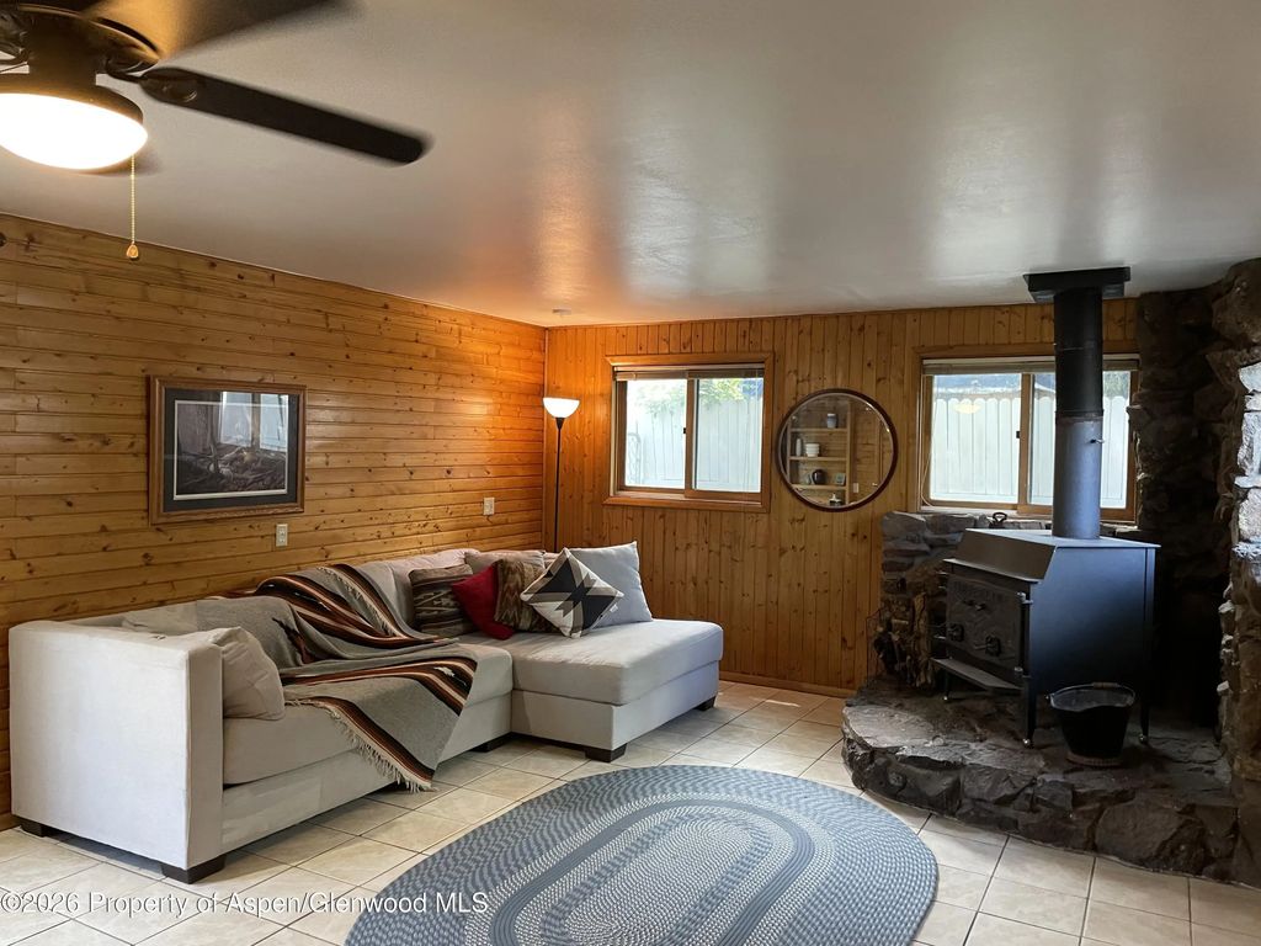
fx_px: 947
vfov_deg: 53.1
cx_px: 630
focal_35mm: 26
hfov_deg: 67.3
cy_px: 473
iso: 250
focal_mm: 4.2
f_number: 1.6
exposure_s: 1/60
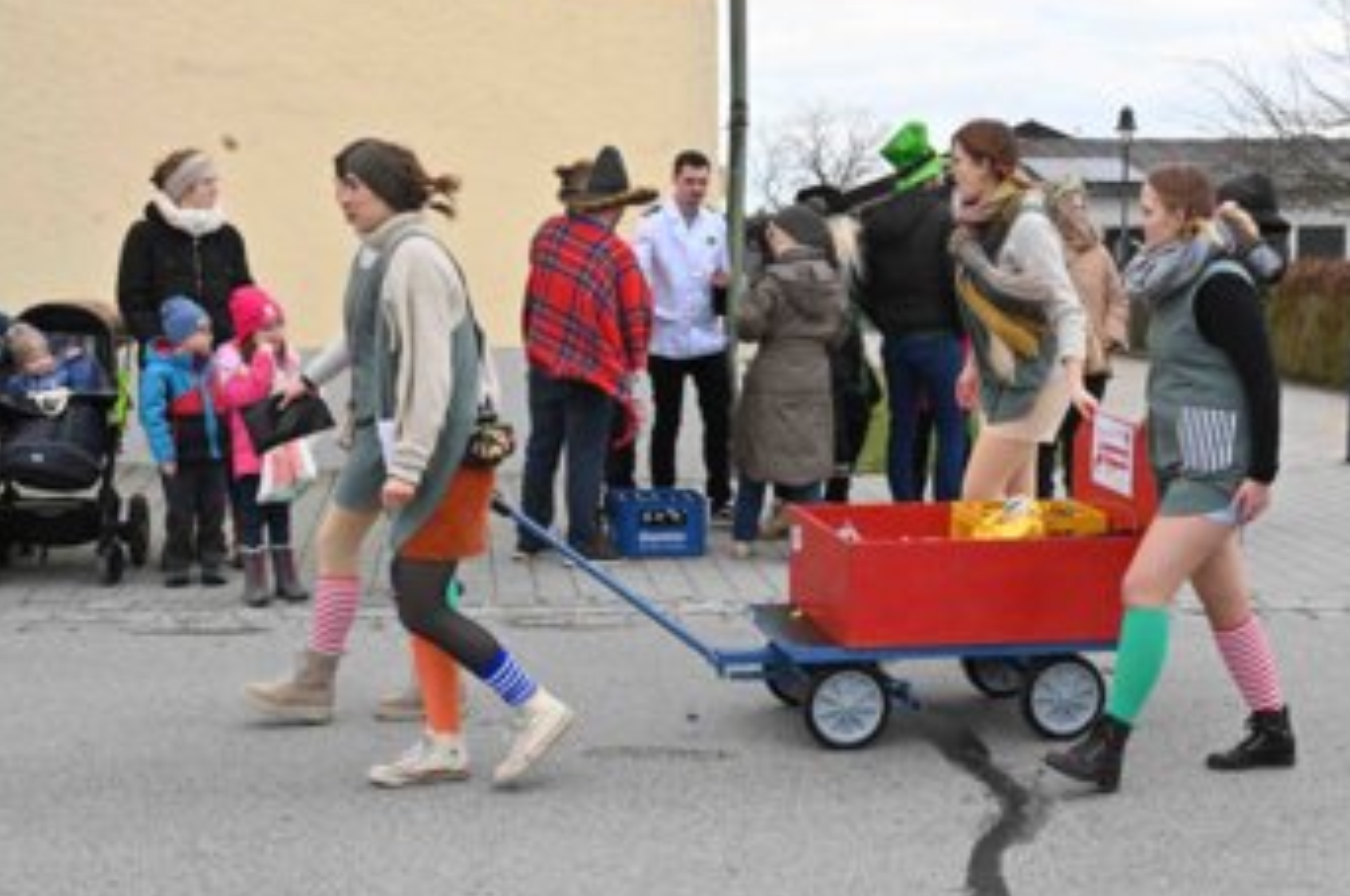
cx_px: 718
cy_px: 482
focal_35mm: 55
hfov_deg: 36.3
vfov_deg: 24.5
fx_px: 2060
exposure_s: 1/400
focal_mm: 47
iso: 2500
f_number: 10
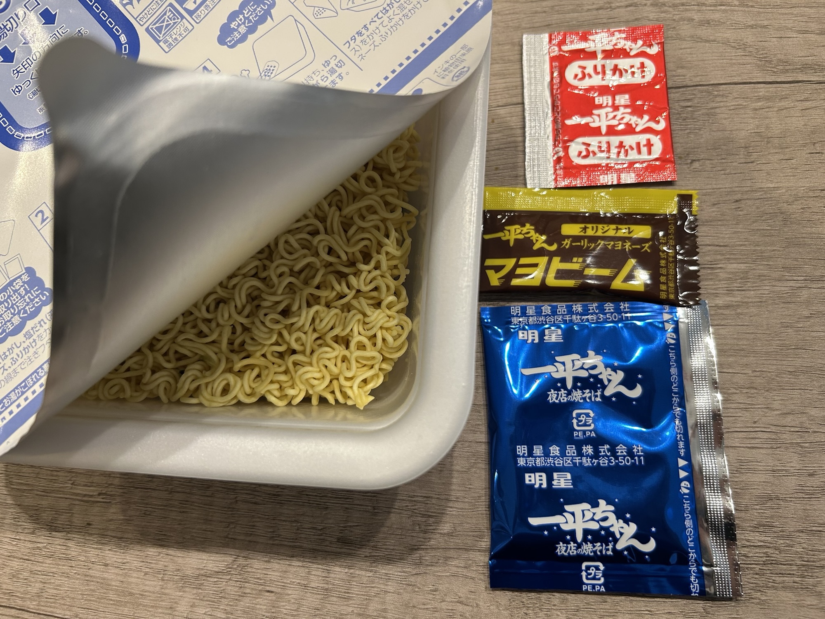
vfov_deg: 53.1
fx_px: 620
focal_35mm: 26
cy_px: 310
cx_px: 412
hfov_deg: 67.3
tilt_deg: -73.2
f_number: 1.5
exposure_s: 1/100
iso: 100
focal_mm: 5.7
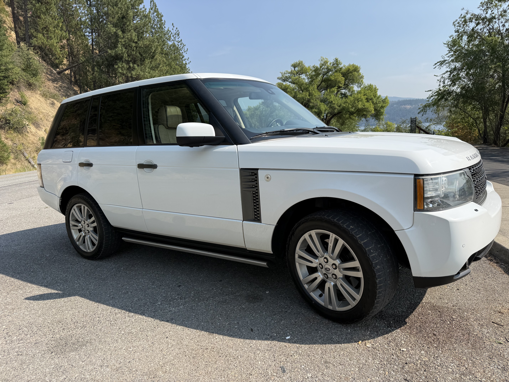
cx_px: 254
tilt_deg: -8.1
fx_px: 353
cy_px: 191
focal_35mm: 24
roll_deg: +3.2
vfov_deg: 56.8
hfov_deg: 71.6
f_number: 1.78
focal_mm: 6.76
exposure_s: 1/3953
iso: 80
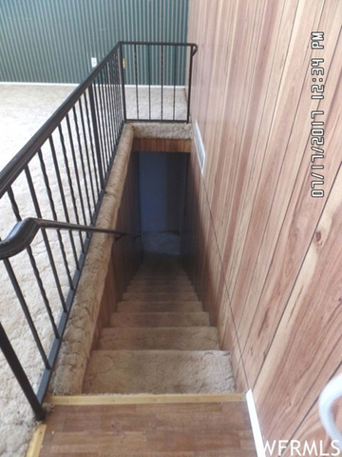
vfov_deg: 73.9
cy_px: 228
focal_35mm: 23
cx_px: 171
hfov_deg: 58.9
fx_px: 303
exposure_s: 1/30
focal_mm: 4.1
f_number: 2.8
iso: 400
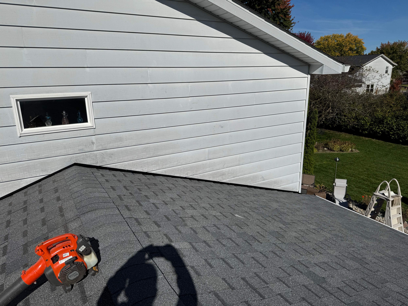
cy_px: 153
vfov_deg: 56.8
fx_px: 283
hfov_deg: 71.6
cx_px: 204
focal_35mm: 24
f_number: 1.78
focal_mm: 6.76
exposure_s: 1/12346
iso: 50
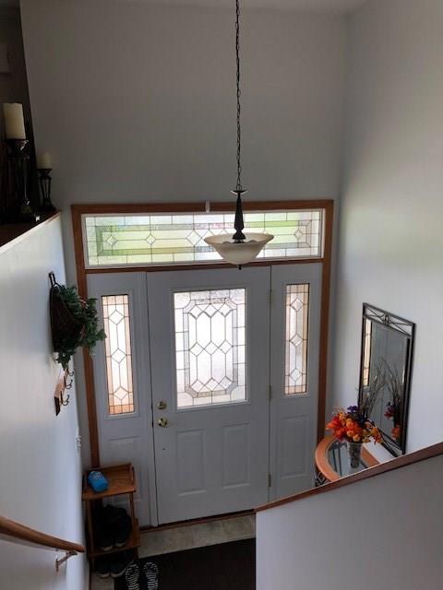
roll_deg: +1.1
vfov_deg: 63.4
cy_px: 295
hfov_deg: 49.7
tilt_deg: -10.6
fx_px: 478
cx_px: 222
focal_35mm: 28
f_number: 1.8
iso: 32
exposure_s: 1/120
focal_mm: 3.99
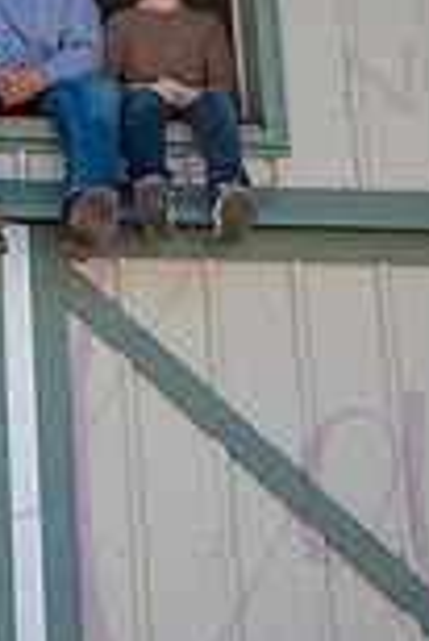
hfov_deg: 9.0
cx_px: -17
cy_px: 229
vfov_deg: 13.5
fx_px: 2711
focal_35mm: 152
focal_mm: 52
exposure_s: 1/320
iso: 400
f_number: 9
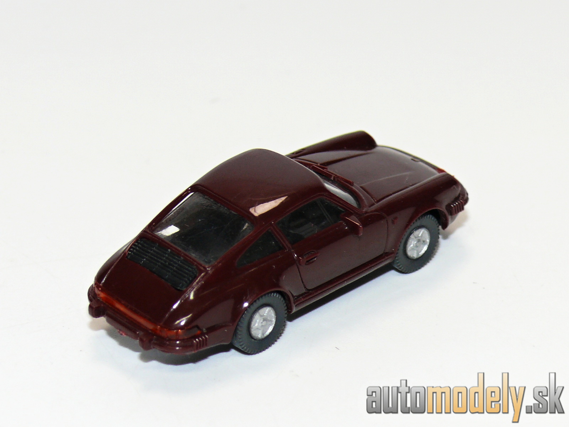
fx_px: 2548
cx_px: 284
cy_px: 214
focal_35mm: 155
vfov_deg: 9.6
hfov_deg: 12.7
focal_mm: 18.4
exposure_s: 1/30
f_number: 4
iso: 100
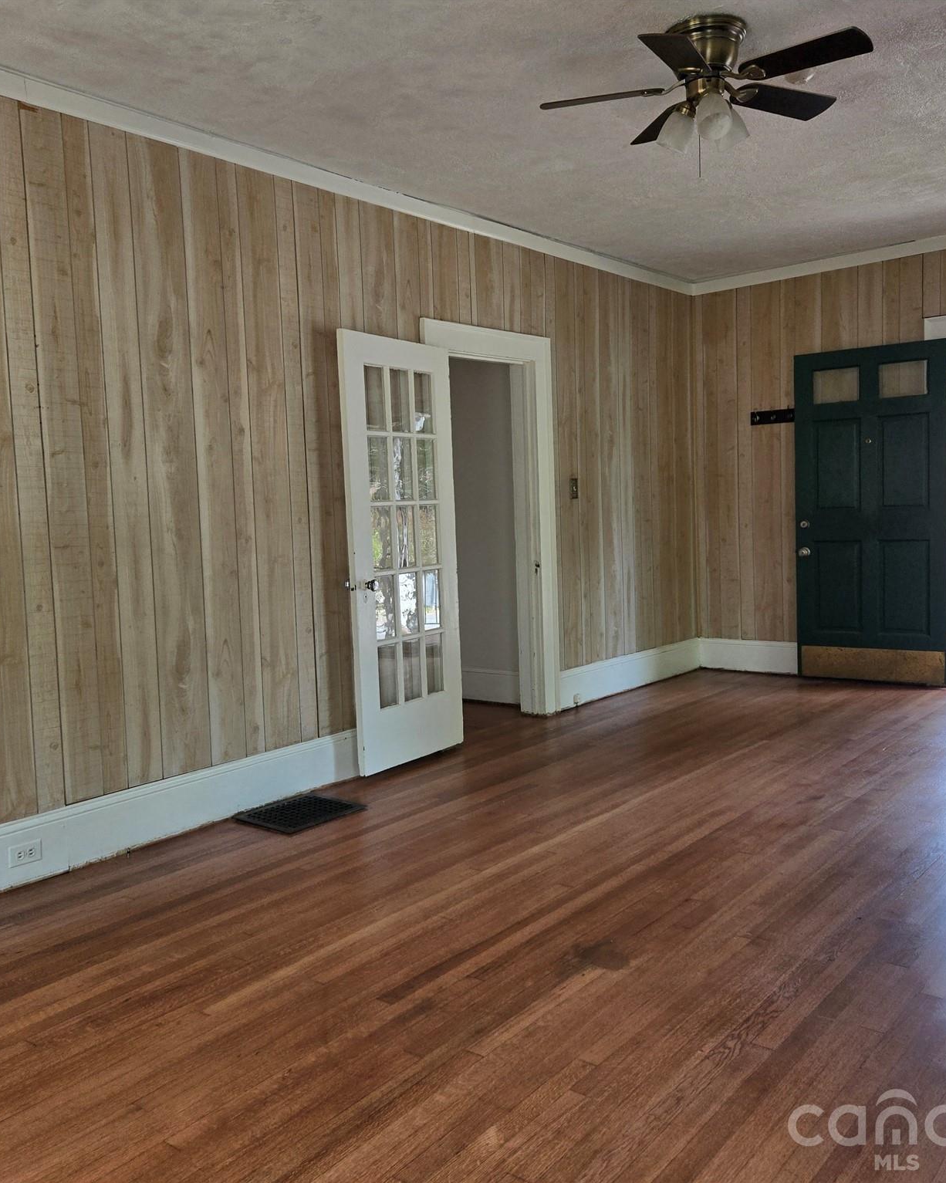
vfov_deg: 58.8
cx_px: 462
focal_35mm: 30
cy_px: 591
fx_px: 1050
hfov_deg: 48.5
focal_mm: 5.4
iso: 80
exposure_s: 1/180
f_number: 1.8
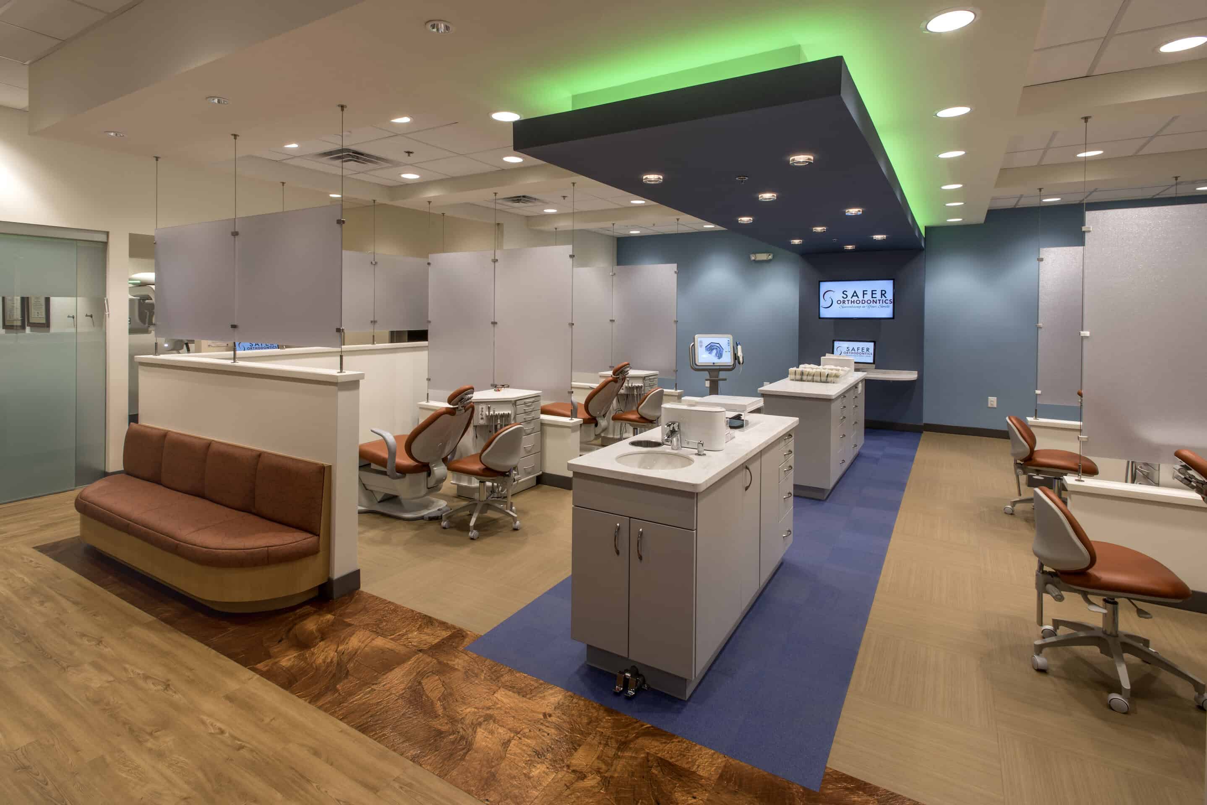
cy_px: 402
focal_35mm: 17
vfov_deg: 70.5
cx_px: 604
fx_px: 570
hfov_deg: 93.3
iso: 64
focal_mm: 17
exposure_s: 1.5
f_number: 19
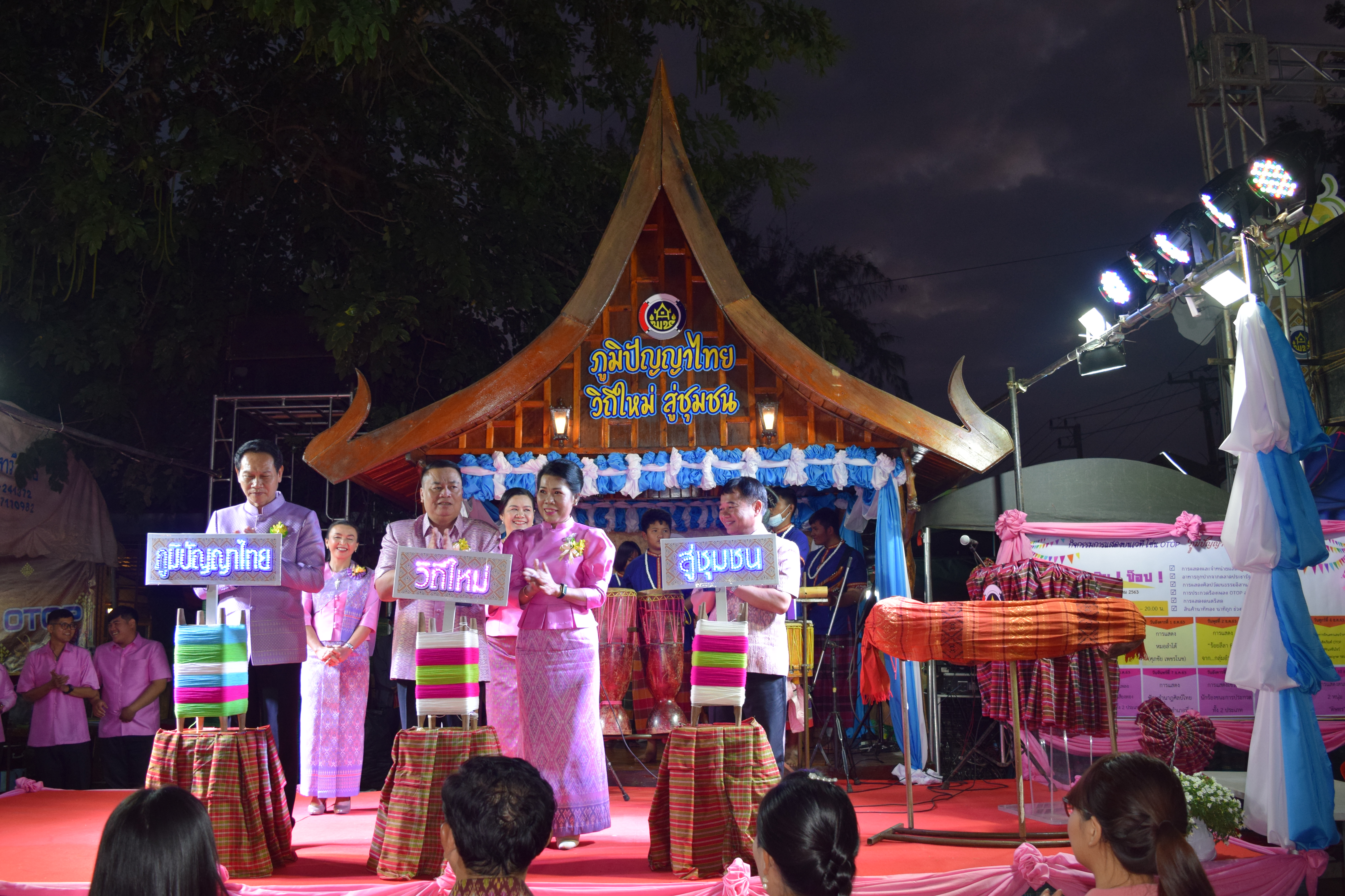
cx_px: 672
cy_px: 448
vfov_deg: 41.7
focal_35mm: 32
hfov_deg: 59.5
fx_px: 1177
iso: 800
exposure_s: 1/100
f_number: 5
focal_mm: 21
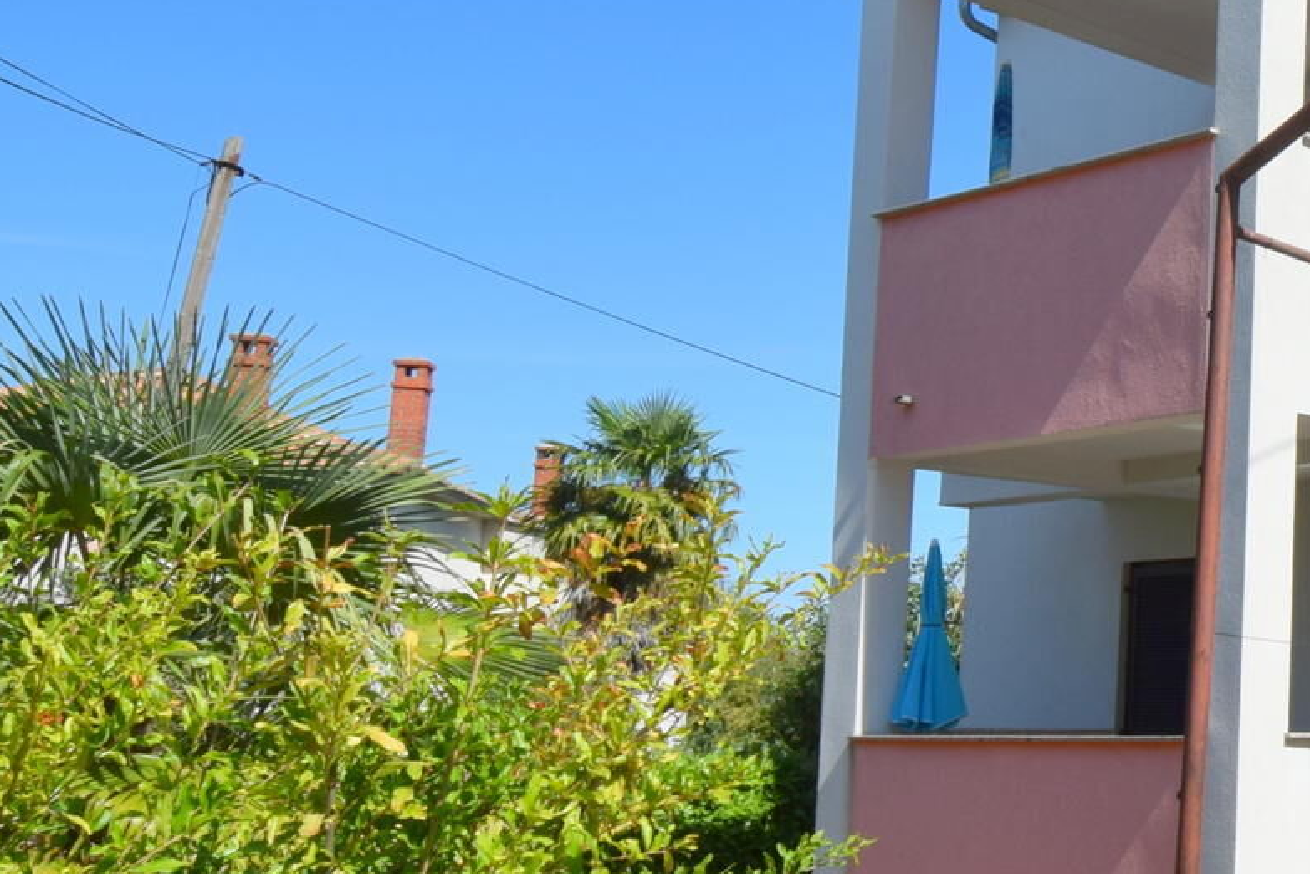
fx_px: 1674
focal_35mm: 46
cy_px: 340
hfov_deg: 34.9
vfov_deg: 29.2
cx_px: 1536
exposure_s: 1/400
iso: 200
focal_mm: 10
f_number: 10
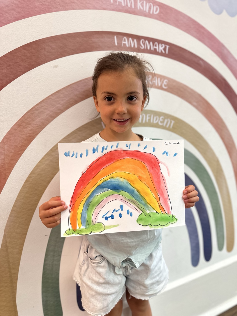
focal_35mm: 24
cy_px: 158
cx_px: 118
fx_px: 219
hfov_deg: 56.8
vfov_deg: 71.6
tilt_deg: -7.1
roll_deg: +1.8
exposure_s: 1/50
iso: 200
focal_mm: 6.86
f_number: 1.78
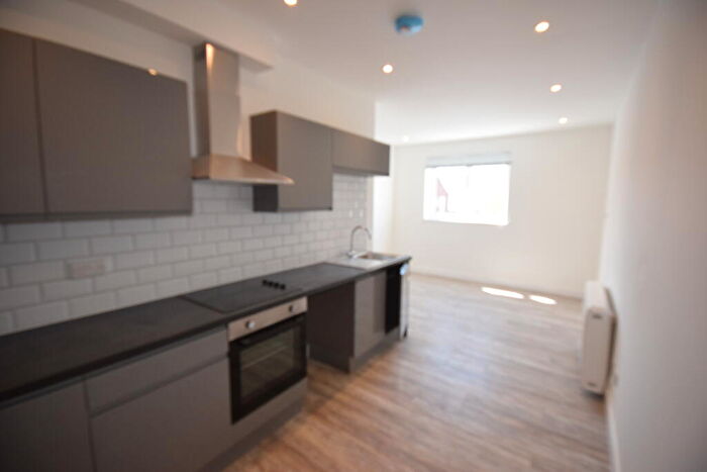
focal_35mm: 15
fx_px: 295
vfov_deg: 77.4
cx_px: 354
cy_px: 236
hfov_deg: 100.4
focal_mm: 10
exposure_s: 1/125
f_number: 5.6
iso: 720
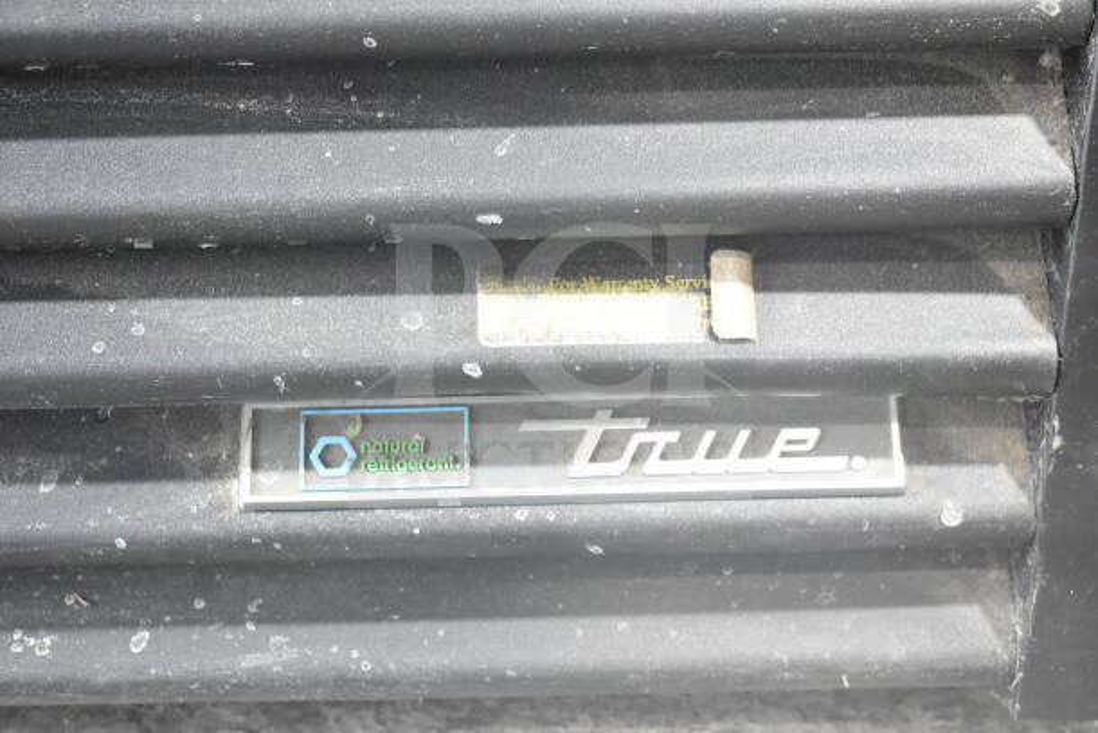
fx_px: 2059
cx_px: 549
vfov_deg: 20.2
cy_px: 366
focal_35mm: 68
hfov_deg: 29.9
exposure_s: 1/80
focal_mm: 45
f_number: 5
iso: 4000
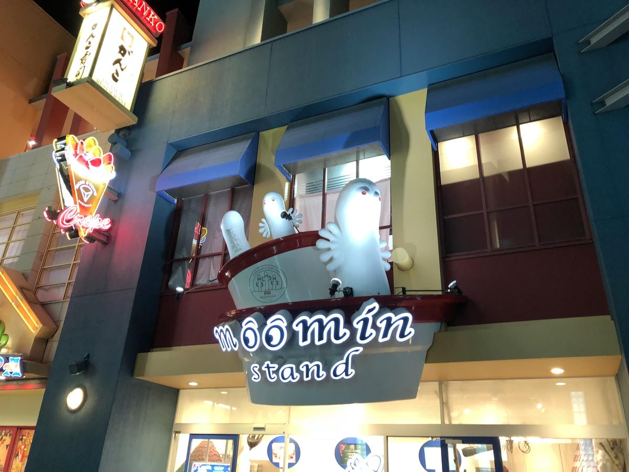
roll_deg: -2.7
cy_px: 236
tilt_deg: +27.0
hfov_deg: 61.7
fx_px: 527
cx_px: 314
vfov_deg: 48.2
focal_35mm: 29
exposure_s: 1/15
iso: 40
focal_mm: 3.99
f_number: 1.8
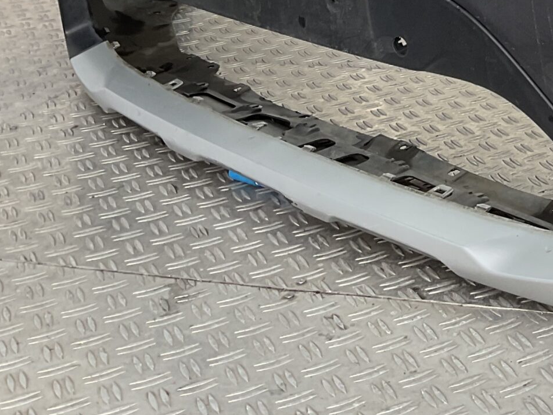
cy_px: -118
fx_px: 1246
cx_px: 665
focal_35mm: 78
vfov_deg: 17.7
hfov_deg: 23.0
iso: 16
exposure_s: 1/165
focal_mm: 3
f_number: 1.8
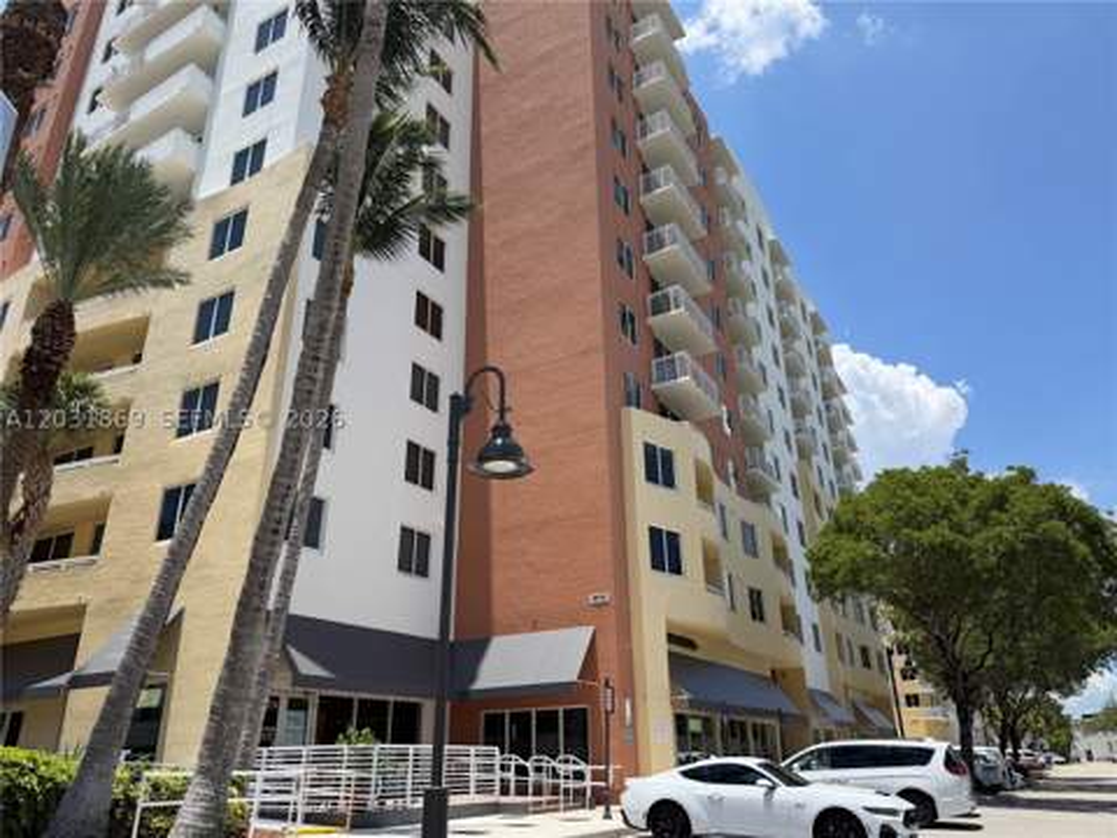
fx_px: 774
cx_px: 558
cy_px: 419
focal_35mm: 24
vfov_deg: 56.8
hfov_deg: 71.6
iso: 80
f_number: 1.78
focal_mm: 6.76
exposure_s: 1/4673
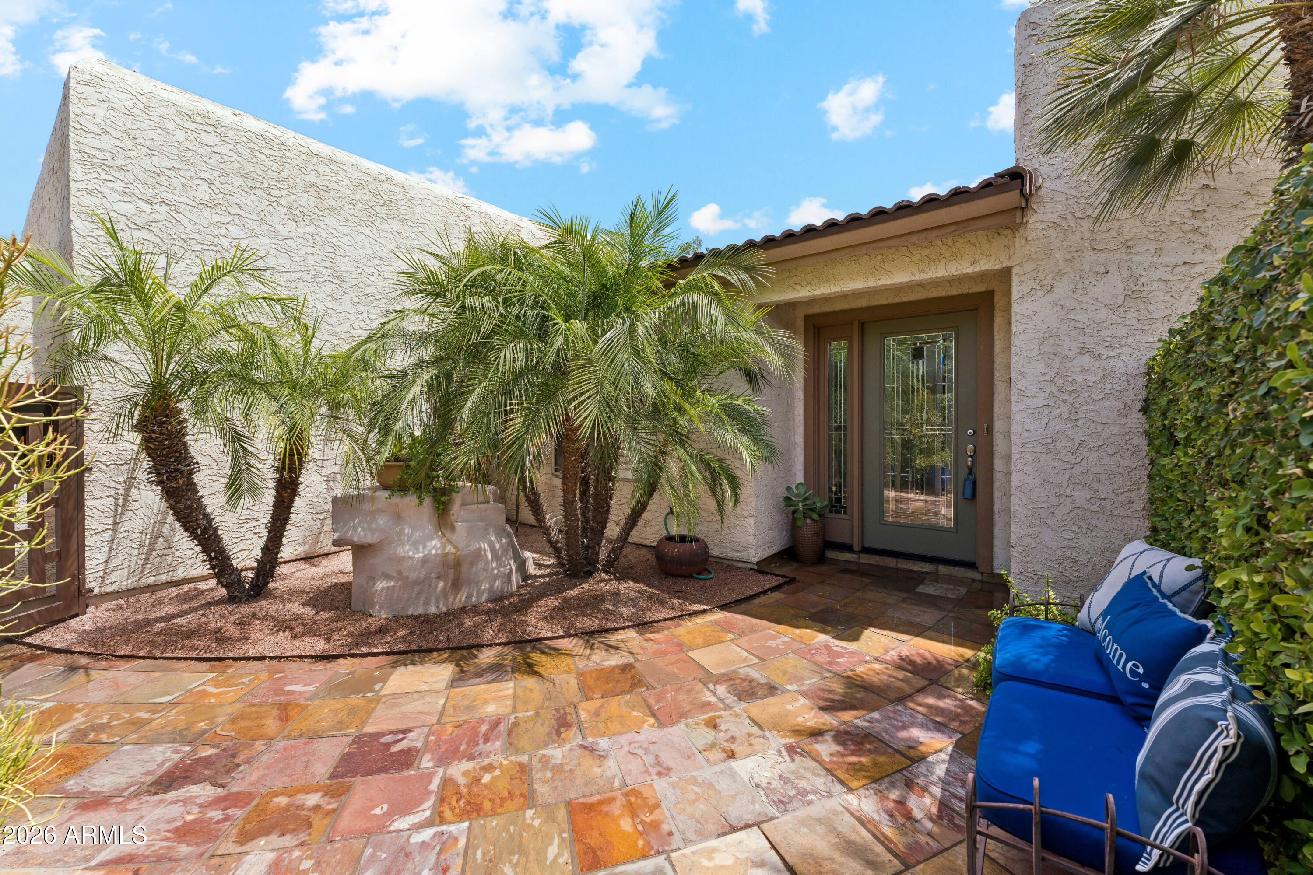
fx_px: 532
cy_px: 438
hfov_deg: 101.9
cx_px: 656
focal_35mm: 15
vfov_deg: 78.8
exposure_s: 1/400
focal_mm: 14.6
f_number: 8
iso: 320
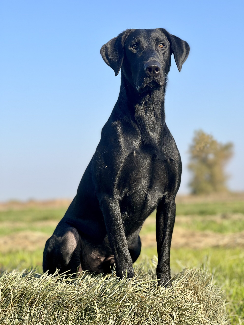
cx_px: 122
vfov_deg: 25.3
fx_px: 724
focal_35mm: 77
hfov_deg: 19.1
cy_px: 162
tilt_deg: +4.0
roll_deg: +2.2
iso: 32
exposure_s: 1/399
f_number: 2.8
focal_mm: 9
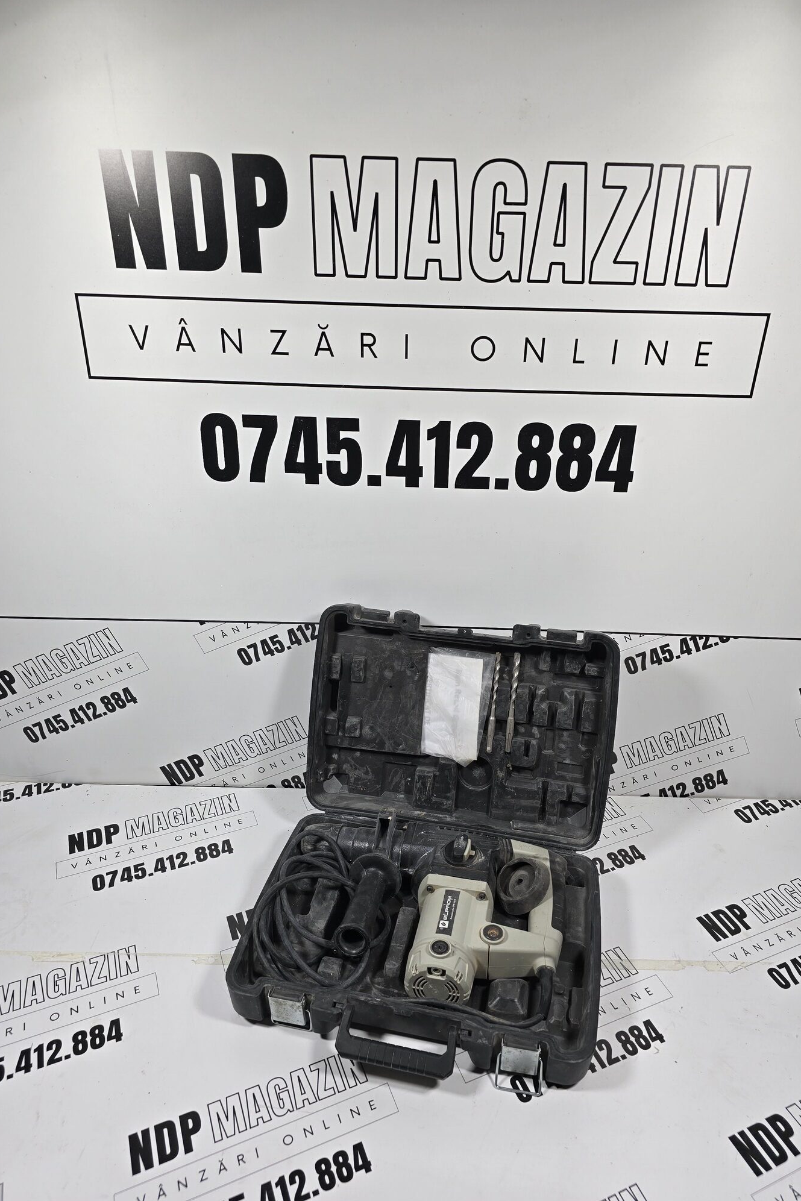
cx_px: 416
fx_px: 801
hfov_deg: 53.1
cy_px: 599
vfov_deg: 73.7
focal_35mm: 24
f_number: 1.7
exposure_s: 1/319
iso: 12
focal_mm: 6.3
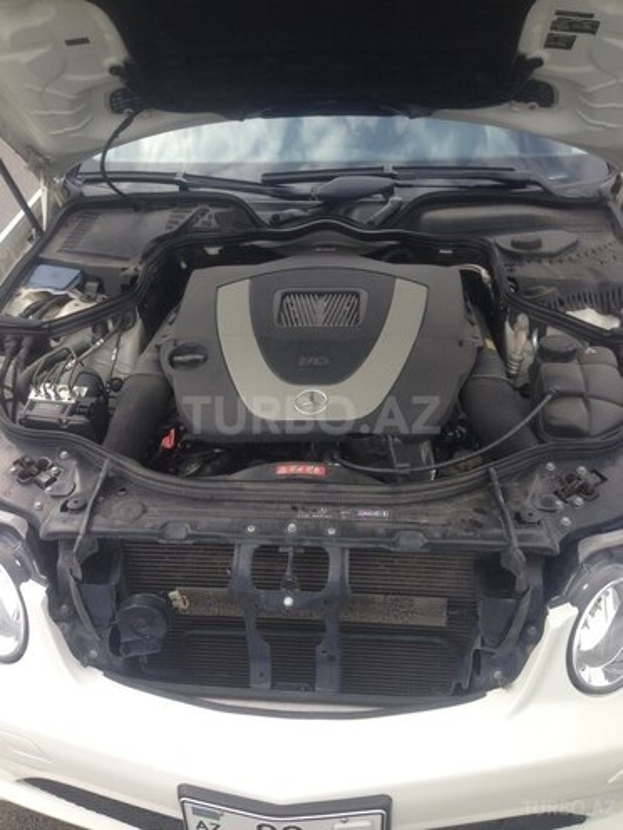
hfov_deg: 42.9
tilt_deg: -28.3
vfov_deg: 55.4
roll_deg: -4.1
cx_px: 312
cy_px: 415
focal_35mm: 33
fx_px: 792
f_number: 2.4
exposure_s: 1/488
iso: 50
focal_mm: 4.12
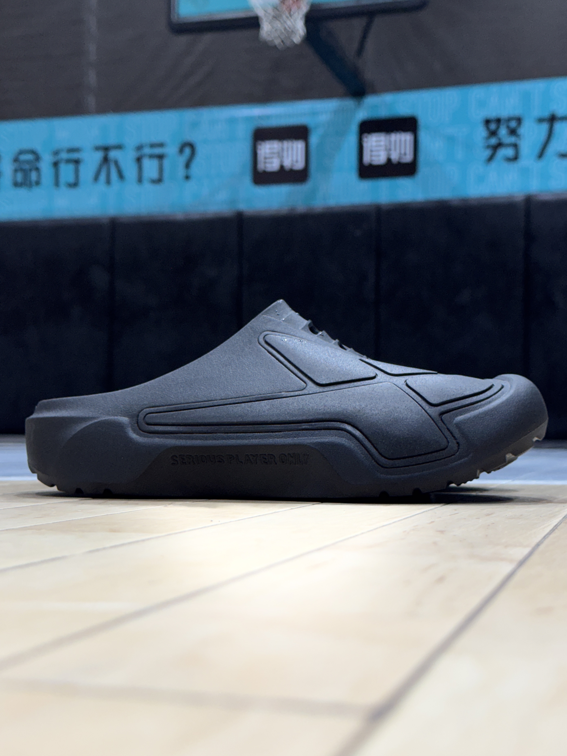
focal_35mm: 48
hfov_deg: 30.3
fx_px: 1048
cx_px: 284
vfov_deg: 39.7
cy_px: 378
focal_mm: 6.76
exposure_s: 1/100
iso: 125
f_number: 1.78
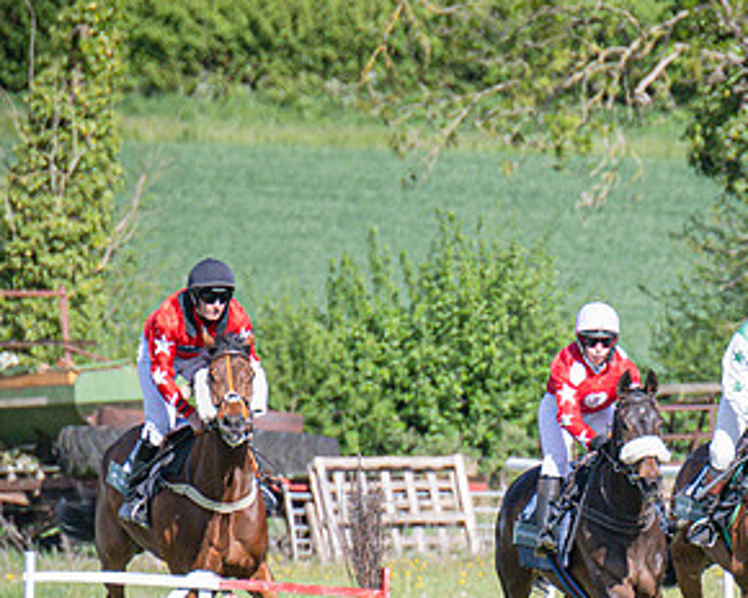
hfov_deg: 1.7
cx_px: 733
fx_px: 24905
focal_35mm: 1125
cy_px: 602
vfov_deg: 1.4
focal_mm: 280
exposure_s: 1/3200
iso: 400
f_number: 4
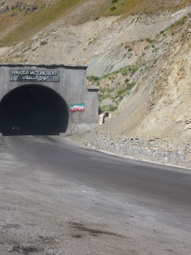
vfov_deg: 36.1
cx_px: 37
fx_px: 389
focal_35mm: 53
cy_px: 127
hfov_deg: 27.0
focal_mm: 6.5
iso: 100
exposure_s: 1/640
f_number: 3.6
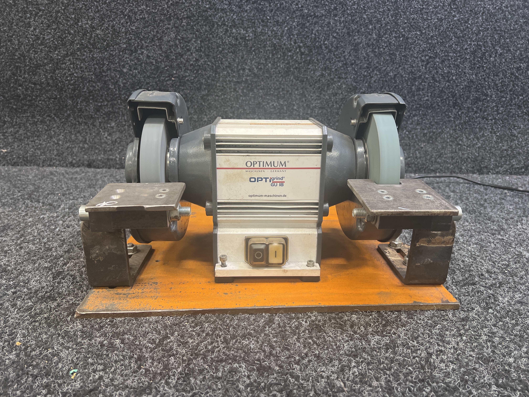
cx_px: 264
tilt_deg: -16.6
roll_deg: -0.6
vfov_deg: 53.1
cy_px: 198
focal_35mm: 26
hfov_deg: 67.3
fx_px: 397
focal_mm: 5.7
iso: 125
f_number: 1.5
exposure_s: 1/60
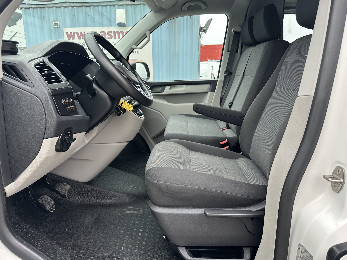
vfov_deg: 56.8
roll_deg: +0.4
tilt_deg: -12.6
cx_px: 174
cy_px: 130
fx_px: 241
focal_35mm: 24
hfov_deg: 71.6
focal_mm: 6.86
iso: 64
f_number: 1.78
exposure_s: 1/132
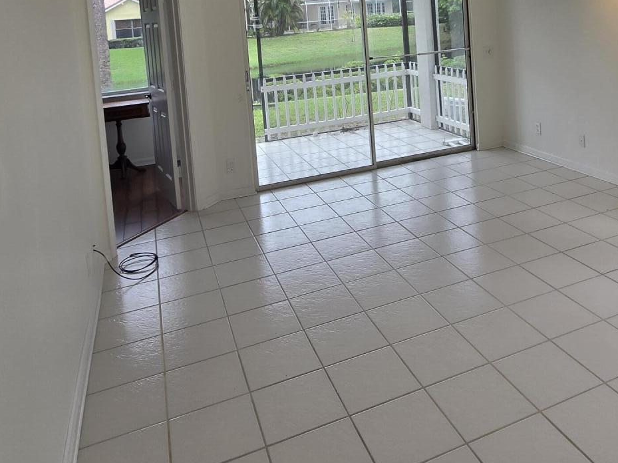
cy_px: 39
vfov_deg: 44.8
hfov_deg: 63.1
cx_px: 361
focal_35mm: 28
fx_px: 500
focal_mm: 2.2
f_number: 2.2
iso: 50
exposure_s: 1/120
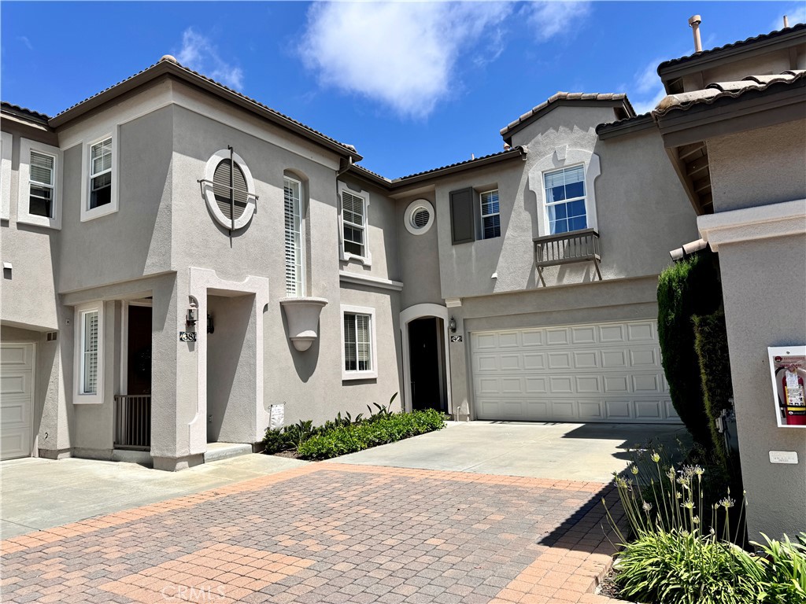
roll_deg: +2.4
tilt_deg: +5.6
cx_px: 403
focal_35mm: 24
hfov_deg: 71.6
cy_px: 302
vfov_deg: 56.8
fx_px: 559
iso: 80
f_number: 1.78
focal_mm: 6.76
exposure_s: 1/5348
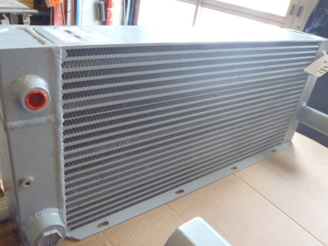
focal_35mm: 29
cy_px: 126
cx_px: 159
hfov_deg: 61.7
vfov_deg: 48.2
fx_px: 275
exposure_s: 1/25
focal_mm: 5
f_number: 3.5
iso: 200
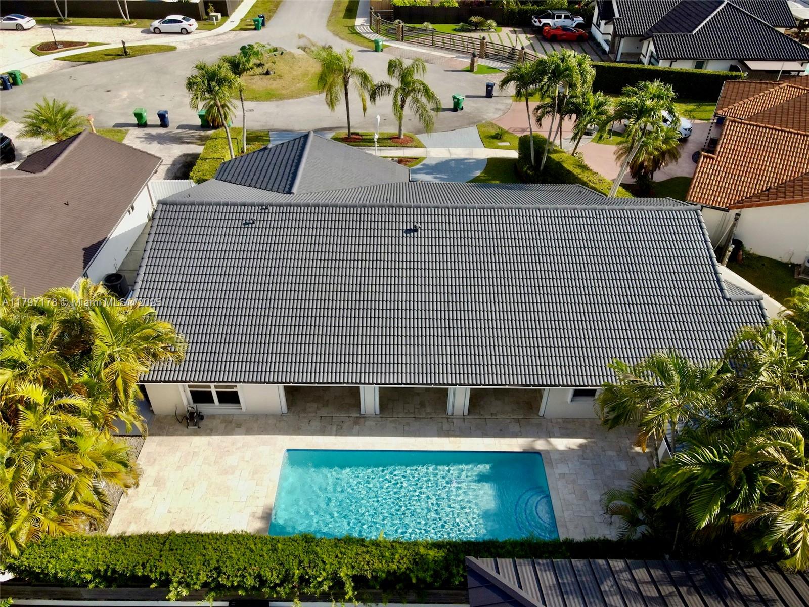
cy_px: 304
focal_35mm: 24
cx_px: 404
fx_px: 561
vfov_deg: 56.8
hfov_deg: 71.6
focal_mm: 4.5
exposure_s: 1/1250
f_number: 2.8
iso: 400
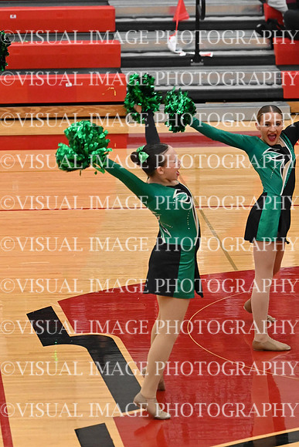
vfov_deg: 9.1
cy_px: 224
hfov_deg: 6.1
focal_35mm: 225
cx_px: 150
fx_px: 2801
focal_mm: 150
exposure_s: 1/400
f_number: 4
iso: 8000
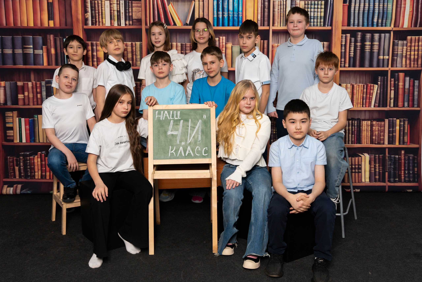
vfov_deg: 35.6
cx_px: 211
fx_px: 438
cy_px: 141
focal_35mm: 37
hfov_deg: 51.4
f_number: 6.3
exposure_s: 1/125
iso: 320
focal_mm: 37.4
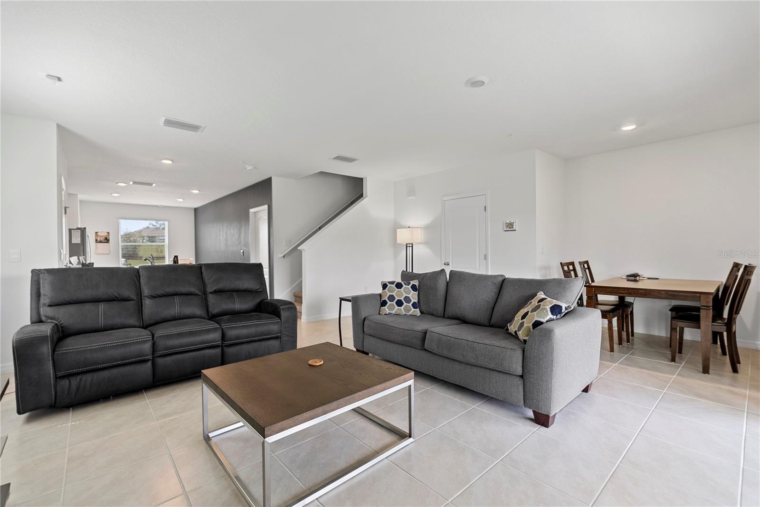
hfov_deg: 95.0
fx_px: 348
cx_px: 380
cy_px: 254
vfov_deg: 72.1
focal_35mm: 16
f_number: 7.1
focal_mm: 16.5
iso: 640
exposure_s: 1/10
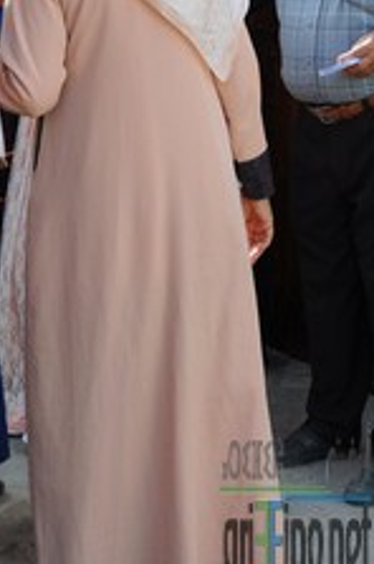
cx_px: 294
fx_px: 1657
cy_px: 81
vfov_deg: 19.0
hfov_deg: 12.8
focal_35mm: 106
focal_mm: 35
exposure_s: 1/200
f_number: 7.1
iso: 200
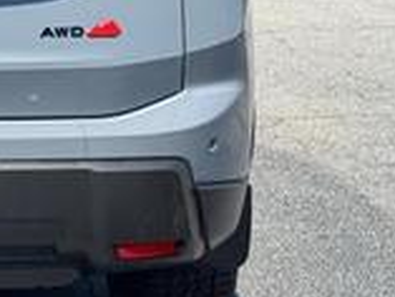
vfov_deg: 9.6
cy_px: -20
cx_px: -118
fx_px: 1759
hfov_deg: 12.4
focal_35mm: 154
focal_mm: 6.76
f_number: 1.78
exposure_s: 1/2833
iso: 64
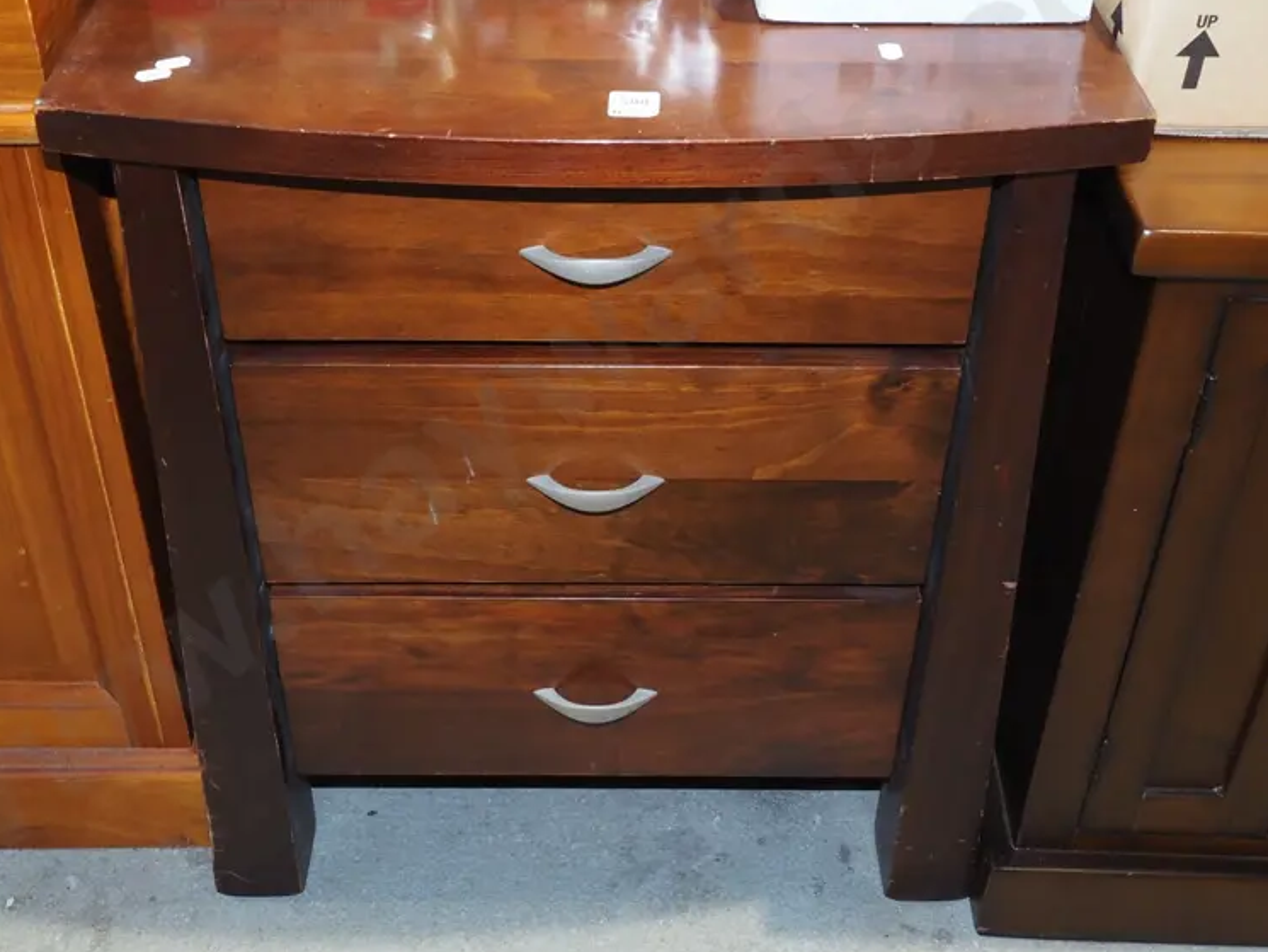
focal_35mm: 44
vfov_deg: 32.7
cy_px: 341
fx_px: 1612
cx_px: 609
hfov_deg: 42.9
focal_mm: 16
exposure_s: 1/60
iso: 1600
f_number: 5.6
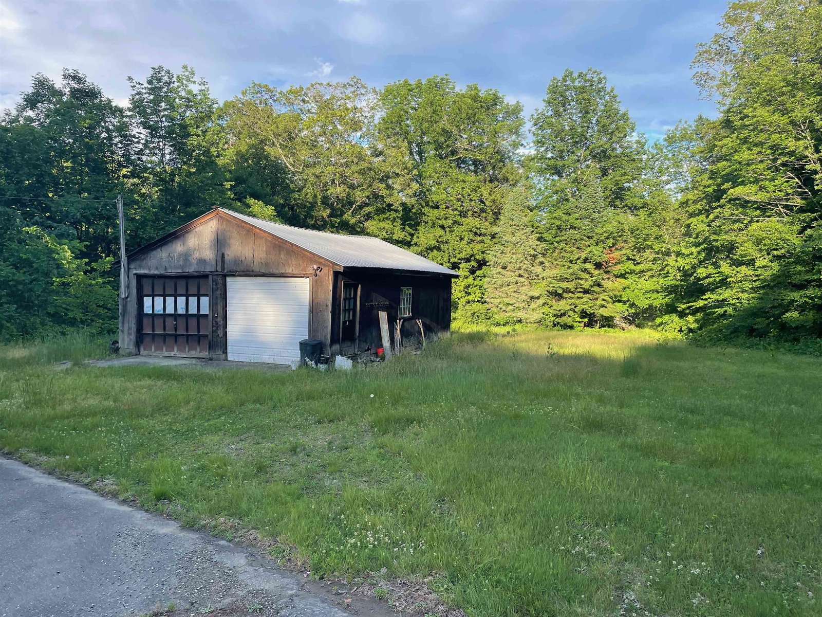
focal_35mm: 26
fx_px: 617
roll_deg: -2.5
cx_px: 411
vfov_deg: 53.1
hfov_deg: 67.3
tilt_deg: -1.5
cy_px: 308
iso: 32
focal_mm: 4.2
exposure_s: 1/759
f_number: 1.6
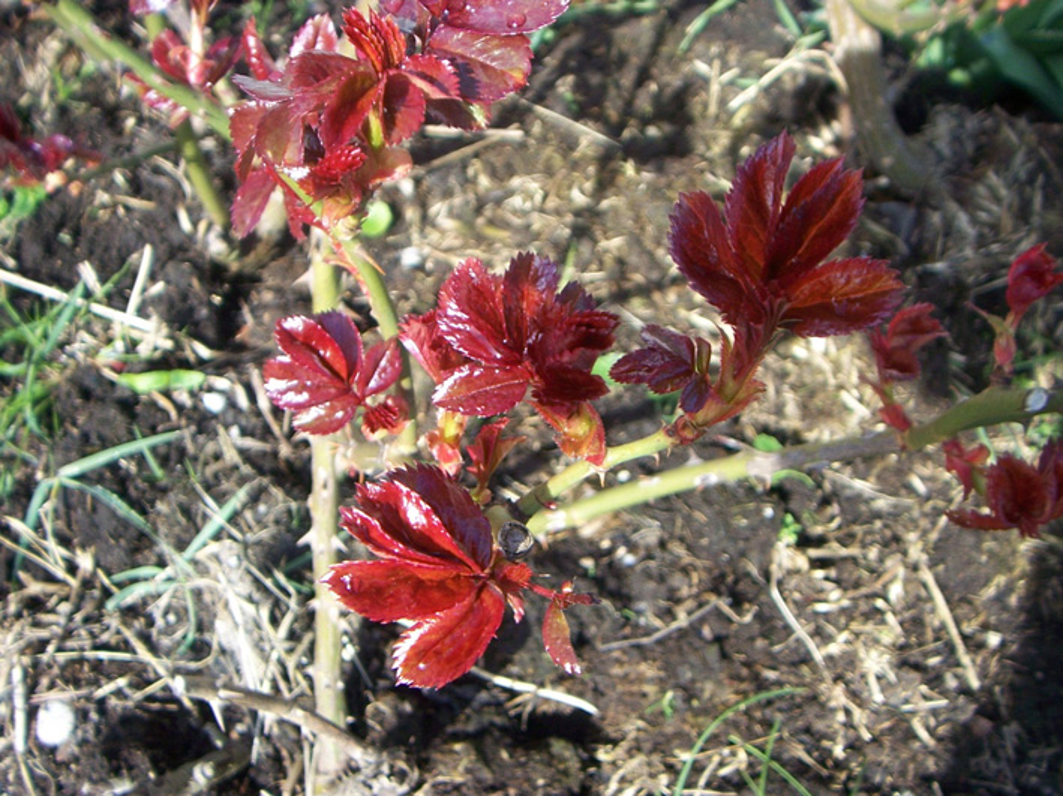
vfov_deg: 37.7
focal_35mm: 38
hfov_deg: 49.0
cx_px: 532
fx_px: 1166
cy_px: 398
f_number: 3.9
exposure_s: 1/160
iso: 64
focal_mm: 6.3
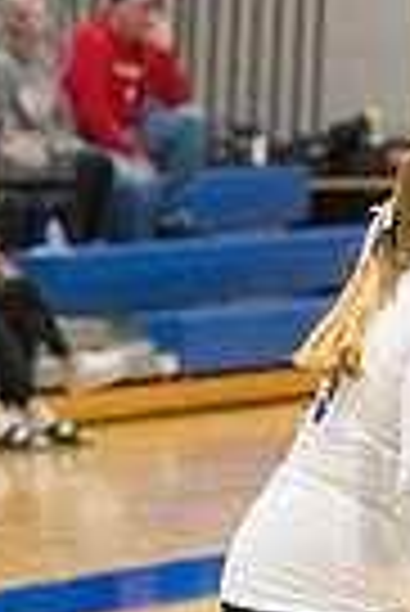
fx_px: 7616
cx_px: 464
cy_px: 567
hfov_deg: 3.1
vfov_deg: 4.6
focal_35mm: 447
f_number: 4.5
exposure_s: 1/1600
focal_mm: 135
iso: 10000
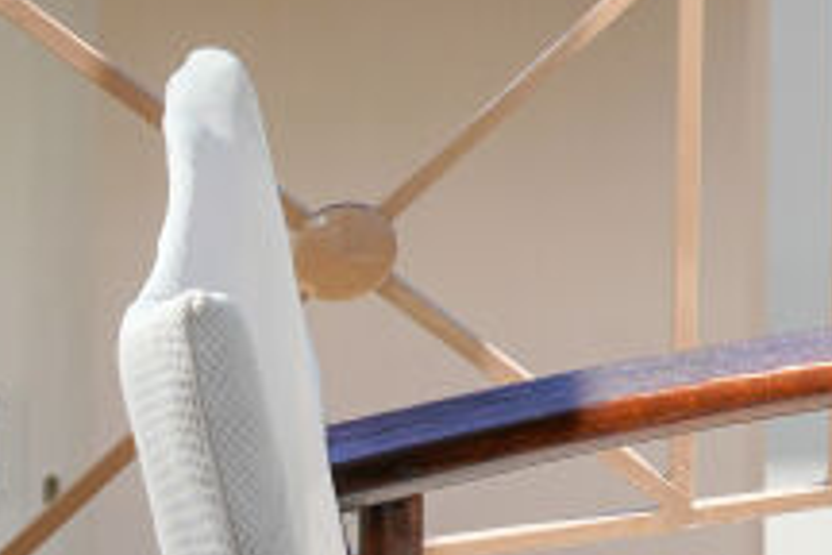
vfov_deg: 11.3
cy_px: -380
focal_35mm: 114
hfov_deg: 14.2
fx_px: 2634
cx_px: 1799
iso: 200
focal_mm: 24
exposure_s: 1/250
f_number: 10
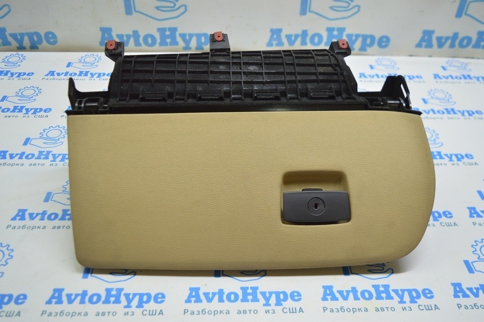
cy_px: 161
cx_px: 242
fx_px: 484
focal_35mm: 36
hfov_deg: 53.2
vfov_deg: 36.8
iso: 400
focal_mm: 24
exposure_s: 1/50
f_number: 4
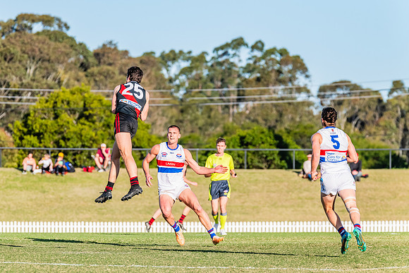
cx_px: 163
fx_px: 4254
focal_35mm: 374
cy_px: 109
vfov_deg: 3.7
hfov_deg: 5.5
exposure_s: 1/1600
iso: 800
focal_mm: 310
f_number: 8
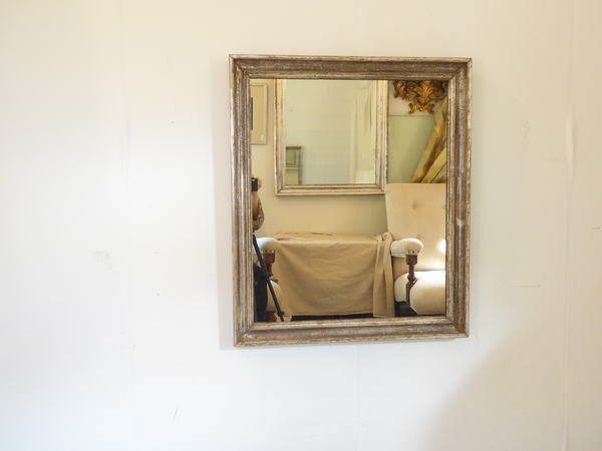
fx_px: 539
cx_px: 301
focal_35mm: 31
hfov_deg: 58.4
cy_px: 226
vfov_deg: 45.4
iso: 400
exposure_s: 1/13
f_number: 3.5
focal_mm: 5.4
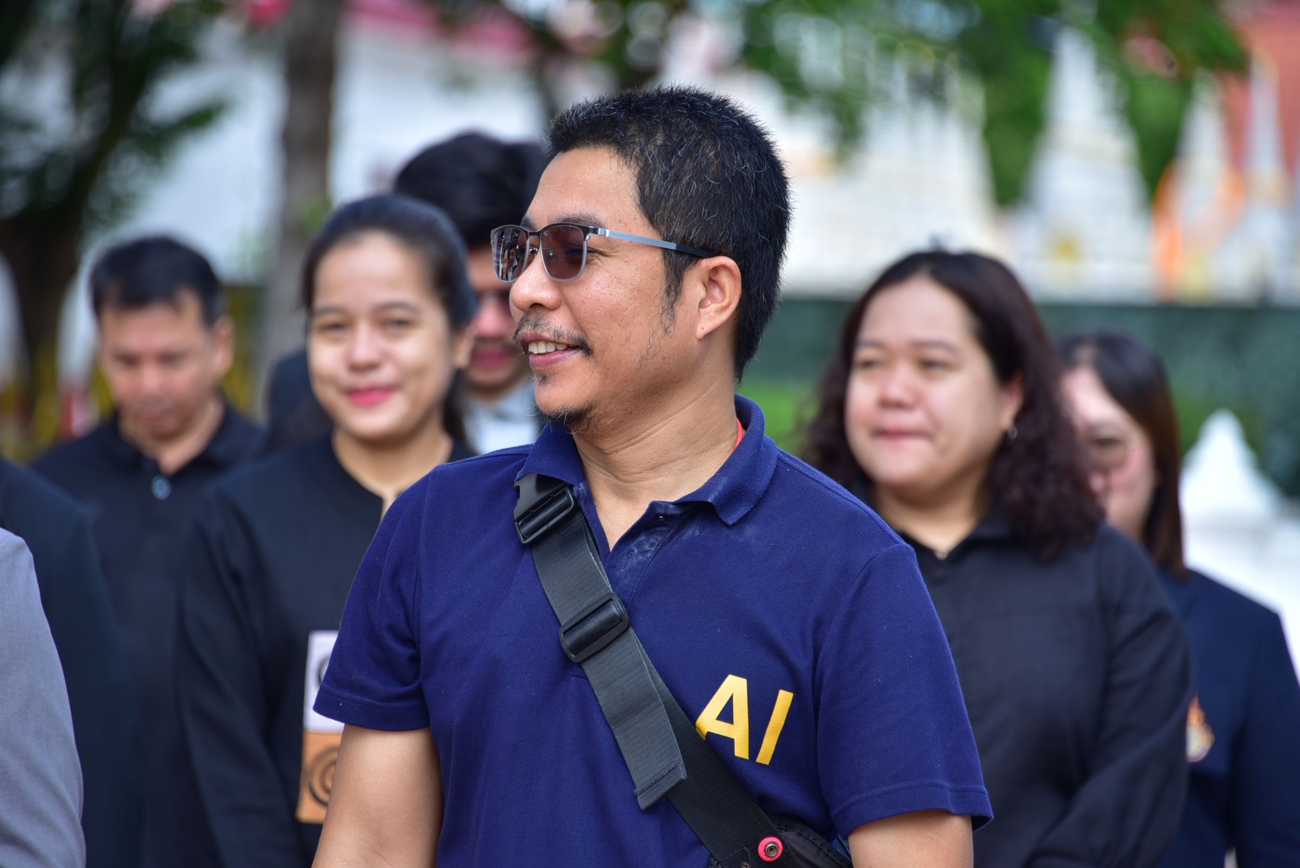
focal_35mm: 300
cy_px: 434
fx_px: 10837
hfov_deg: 6.9
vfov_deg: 4.6
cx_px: 650
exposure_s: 1/200
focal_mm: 300
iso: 125
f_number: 6.3
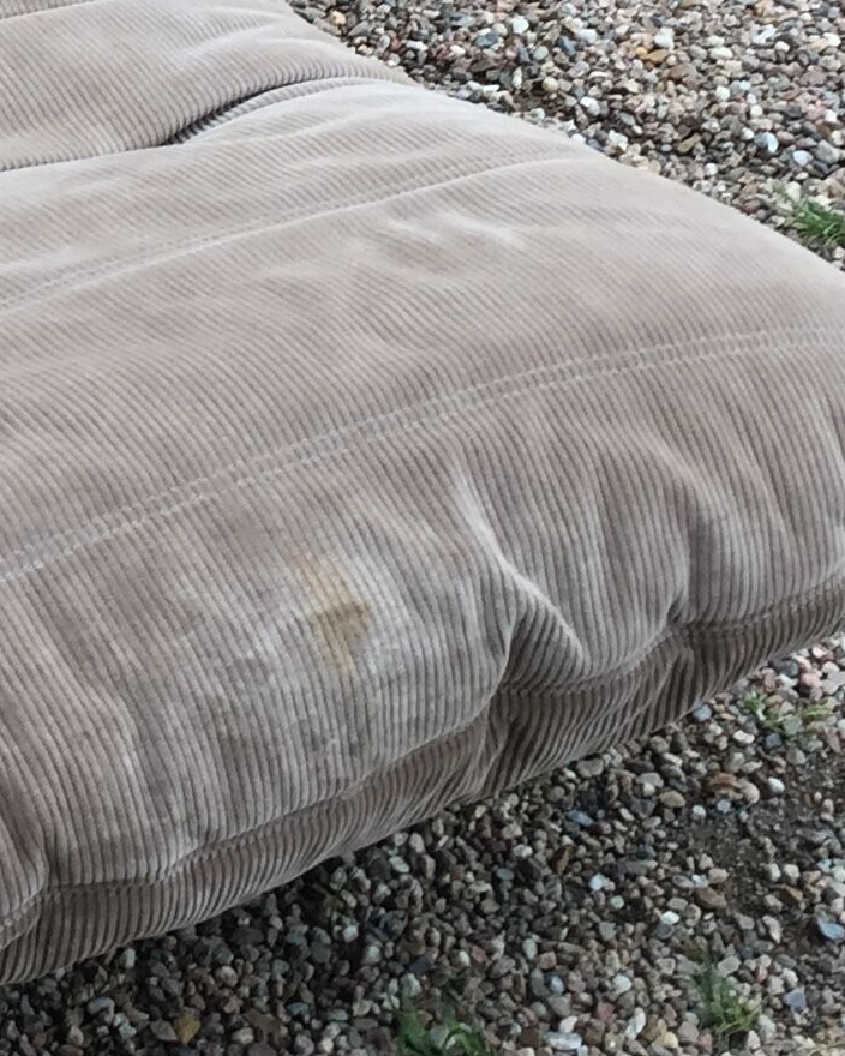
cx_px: -410
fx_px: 3282
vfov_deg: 18.0
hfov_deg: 13.8
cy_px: 122
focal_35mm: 105
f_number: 2.2
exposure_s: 1/403
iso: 32
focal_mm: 4.15
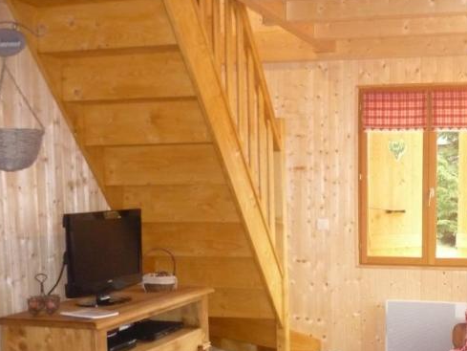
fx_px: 729
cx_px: 358
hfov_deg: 34.7
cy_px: 274
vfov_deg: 26.6
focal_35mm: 54
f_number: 2.8
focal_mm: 5.5
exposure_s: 1/30
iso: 500
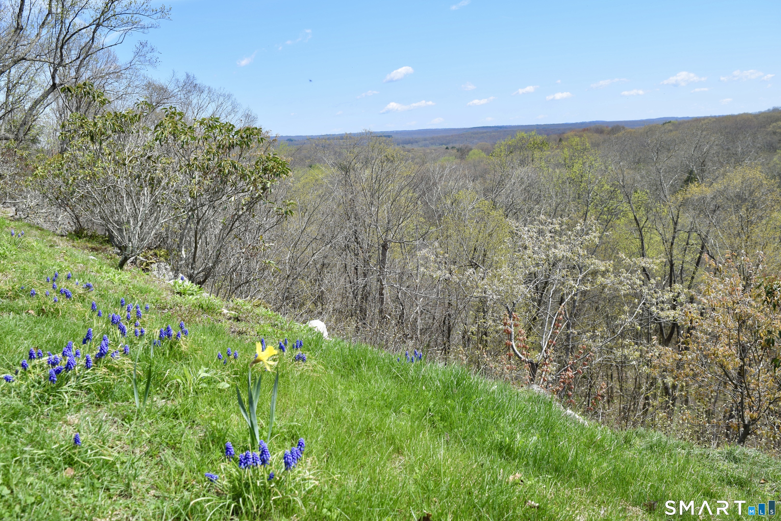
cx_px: 390
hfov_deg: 57.2
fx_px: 716
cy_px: 260
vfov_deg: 40.0
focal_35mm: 33
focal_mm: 22
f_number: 9
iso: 200
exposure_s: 1/320
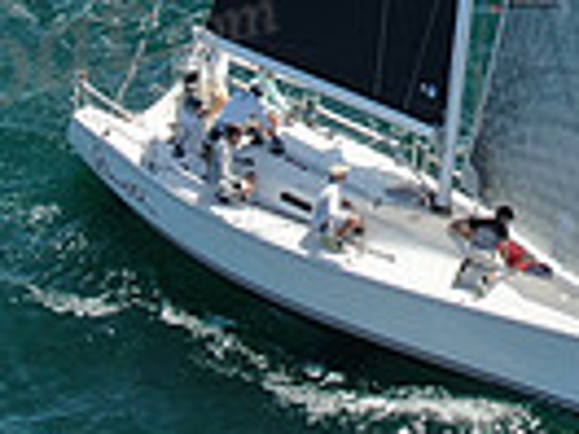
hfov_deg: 9.3
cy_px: -239
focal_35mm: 211
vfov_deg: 6.9
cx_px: 535
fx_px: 3529
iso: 100
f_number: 3.8
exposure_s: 1/640
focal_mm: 8.6
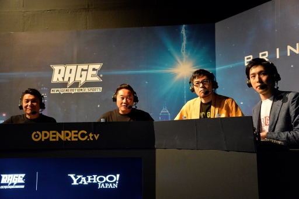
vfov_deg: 29.8
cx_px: 150
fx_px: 374
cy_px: 100
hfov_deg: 43.6
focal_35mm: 45
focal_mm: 45
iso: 6400
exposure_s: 1/80
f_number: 5.6
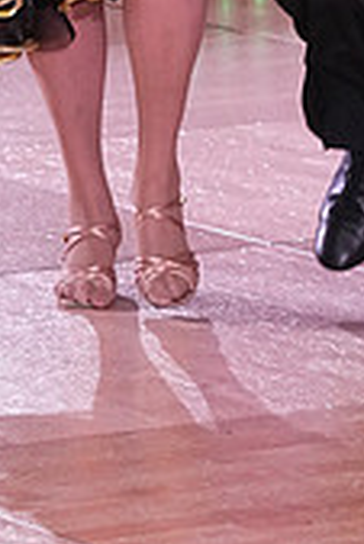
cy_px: -383
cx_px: 253
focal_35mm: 443
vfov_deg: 4.6
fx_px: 6705
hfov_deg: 3.1
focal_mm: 86
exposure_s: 1/250
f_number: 8
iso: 2500
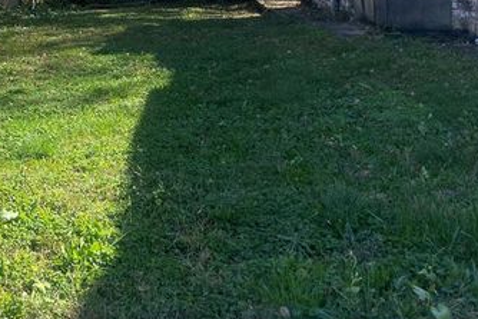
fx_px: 717
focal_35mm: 54
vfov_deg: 23.1
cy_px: -59
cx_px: 132
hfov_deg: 36.2
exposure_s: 1/1147
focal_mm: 4.25
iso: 32
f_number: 1.8
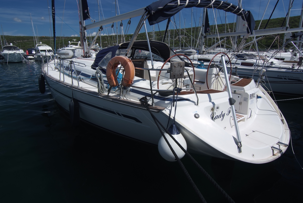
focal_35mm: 23
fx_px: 194
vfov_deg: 55.2
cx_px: 152
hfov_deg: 76.0
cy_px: 102
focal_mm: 15
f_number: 14
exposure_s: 1/57
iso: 100
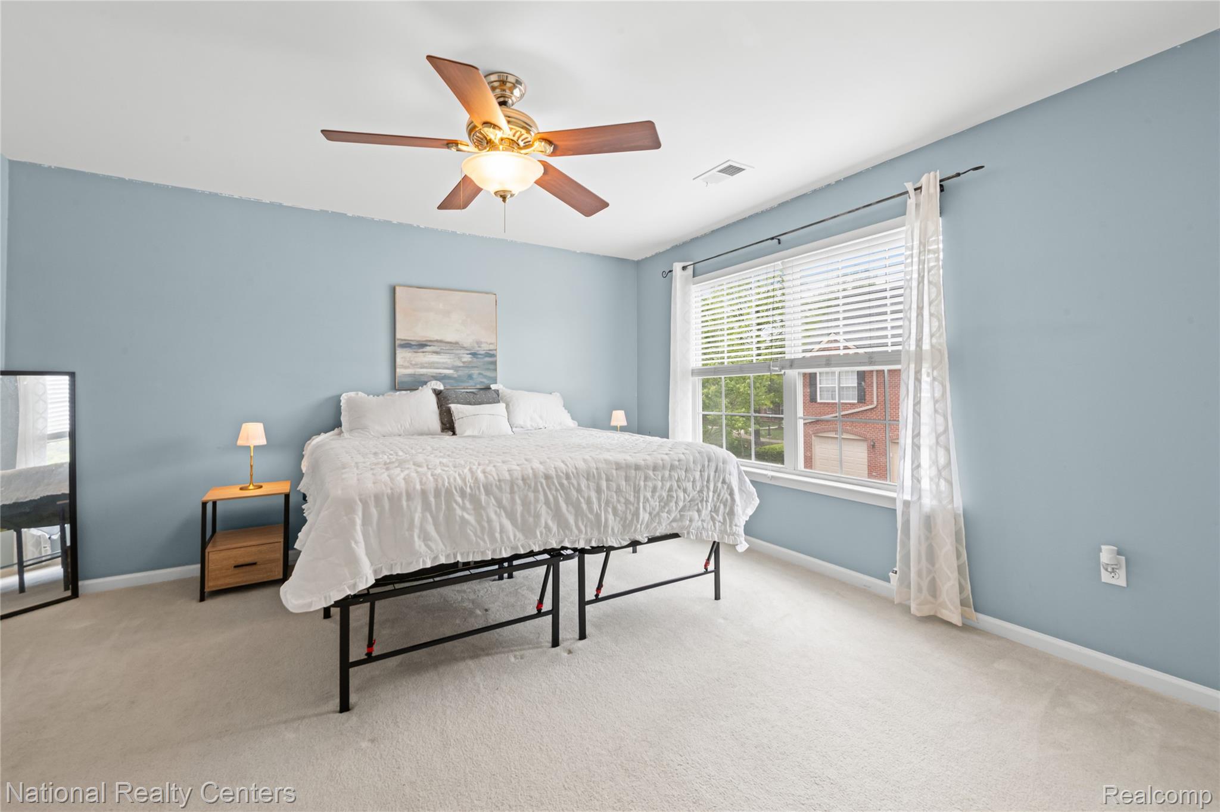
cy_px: 406
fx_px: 474
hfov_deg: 104.3
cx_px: 610
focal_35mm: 14
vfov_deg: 81.2
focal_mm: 14
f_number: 10
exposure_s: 1/5
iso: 400
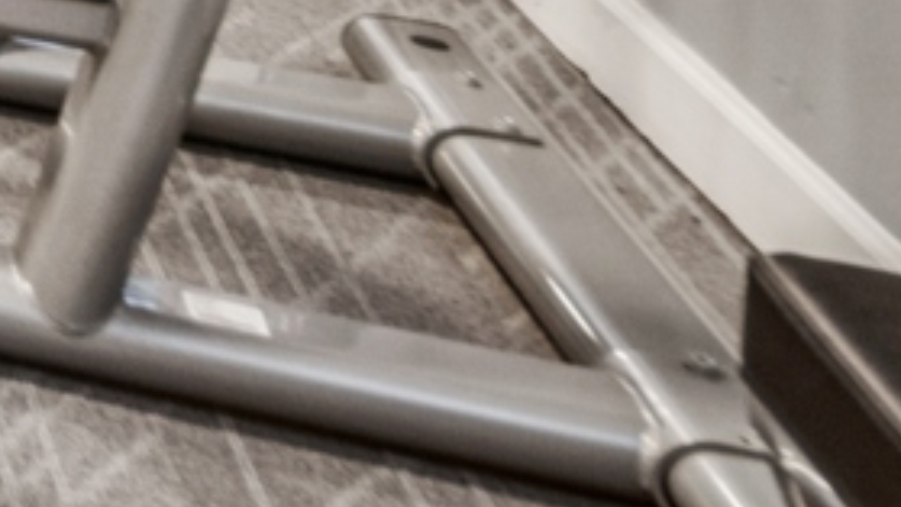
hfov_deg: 12.3
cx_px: -1663
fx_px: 2174
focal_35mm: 91
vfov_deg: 10.1
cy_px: -982
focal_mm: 15
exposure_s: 2
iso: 100
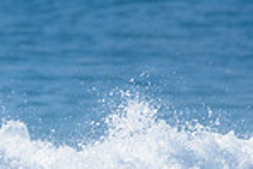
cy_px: 159
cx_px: -353
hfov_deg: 0.9
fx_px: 16876
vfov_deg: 0.6
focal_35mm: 2399
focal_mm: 500
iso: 160
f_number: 5.6
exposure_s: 1/2000
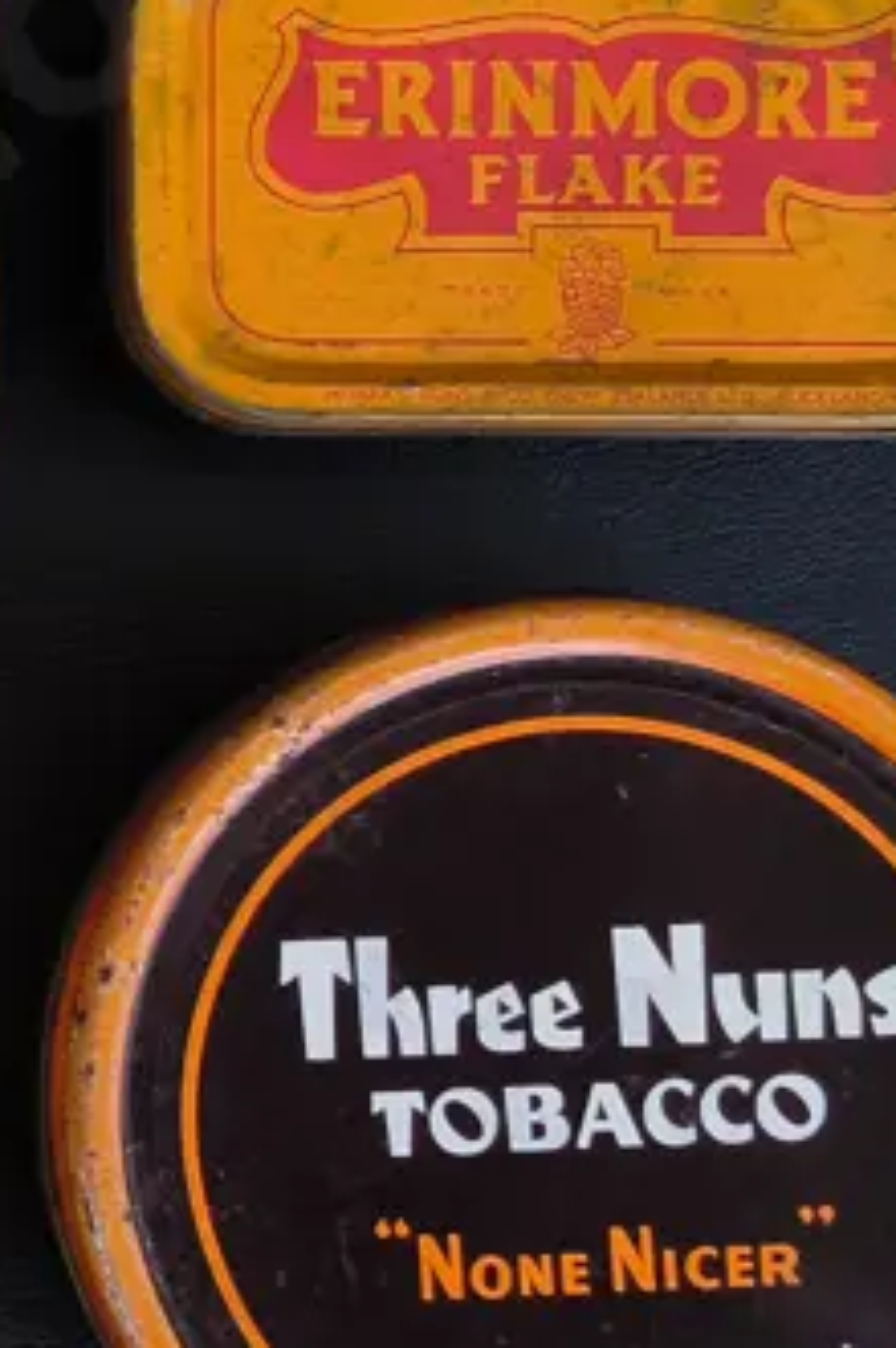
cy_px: 538
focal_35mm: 87
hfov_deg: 14.2
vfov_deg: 23.4
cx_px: -607
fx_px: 3255
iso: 32
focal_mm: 2.87
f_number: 2
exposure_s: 1/136
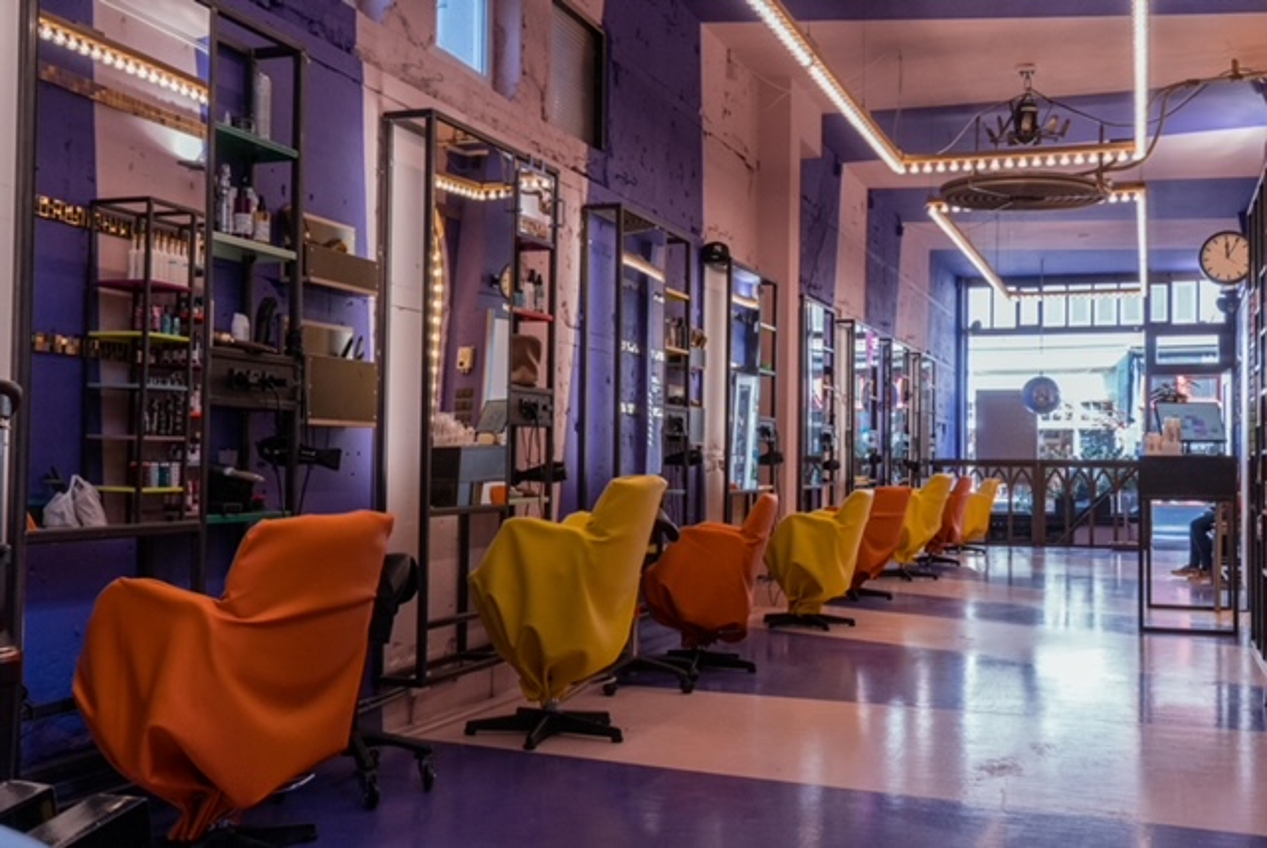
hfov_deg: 51.2
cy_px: 424
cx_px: 634
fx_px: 1321
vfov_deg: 35.6
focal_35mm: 38
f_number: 8
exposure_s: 1/125
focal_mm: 25
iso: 2500
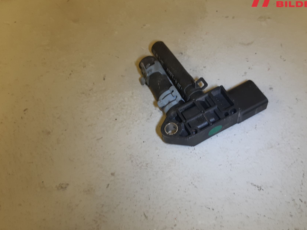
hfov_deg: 56.6
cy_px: 117
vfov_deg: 44.2
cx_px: 176
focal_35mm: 32
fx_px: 284
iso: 80
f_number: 1.7
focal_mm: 3.93
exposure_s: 1/50
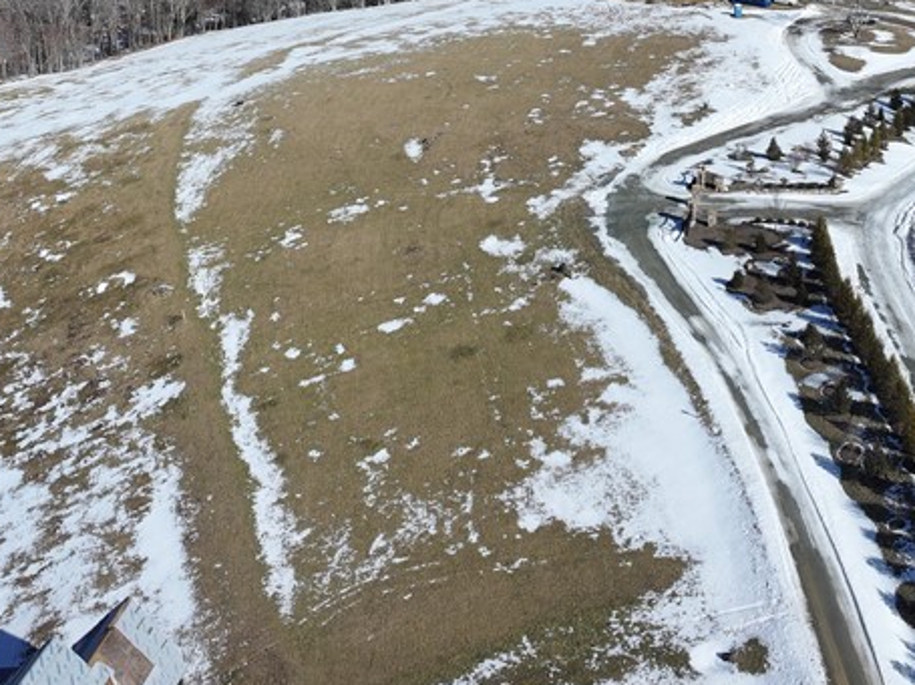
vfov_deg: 26.0
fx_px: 1427
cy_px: 49
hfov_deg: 35.6
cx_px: 456
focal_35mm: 54
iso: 100
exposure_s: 1/400
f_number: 8
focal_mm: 12.29
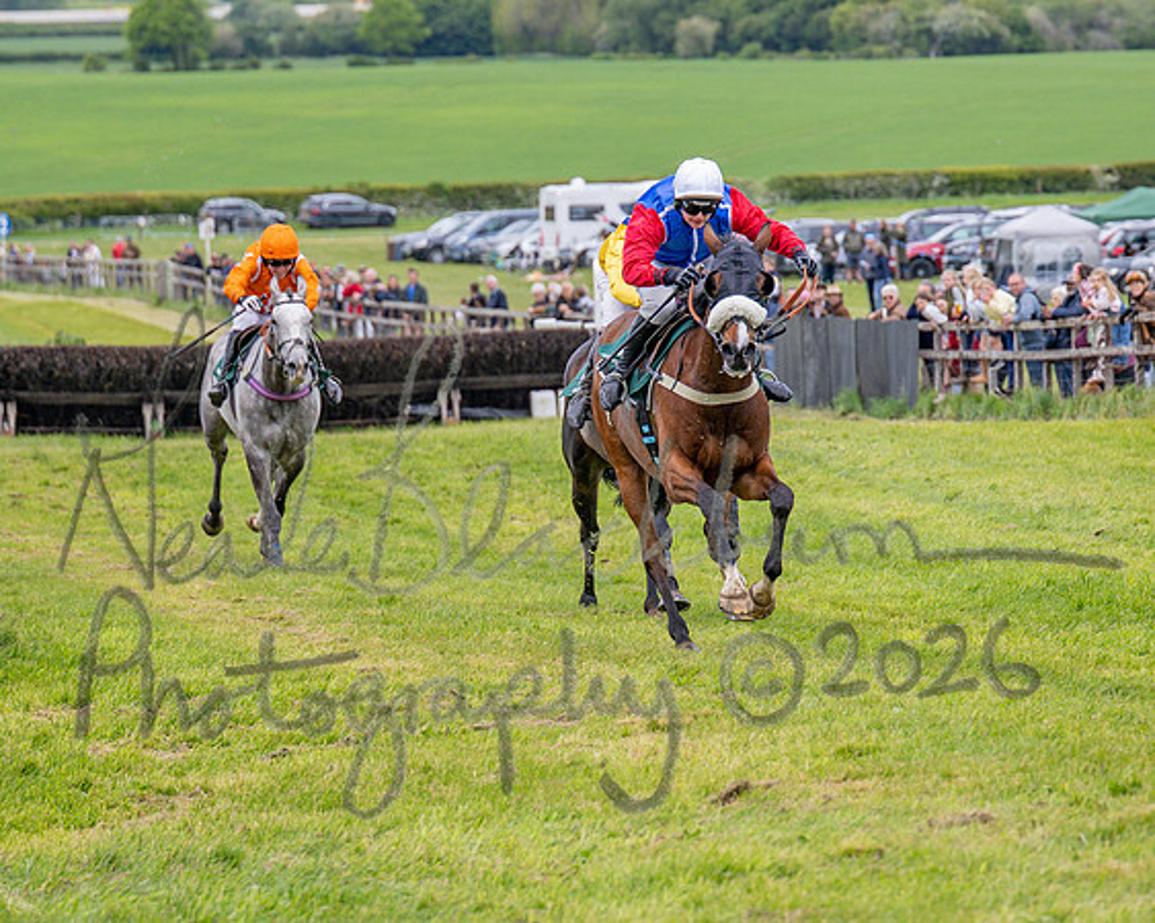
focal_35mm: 251
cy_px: 337
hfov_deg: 7.7
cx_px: 650
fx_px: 8594
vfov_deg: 6.1
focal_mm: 93
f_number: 2.8
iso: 200
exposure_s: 1/1600
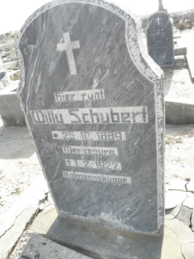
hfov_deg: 53.1
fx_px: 194
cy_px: 130
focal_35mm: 26
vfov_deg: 67.3
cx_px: 97
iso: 200
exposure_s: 1/250
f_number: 5.6
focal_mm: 4.6
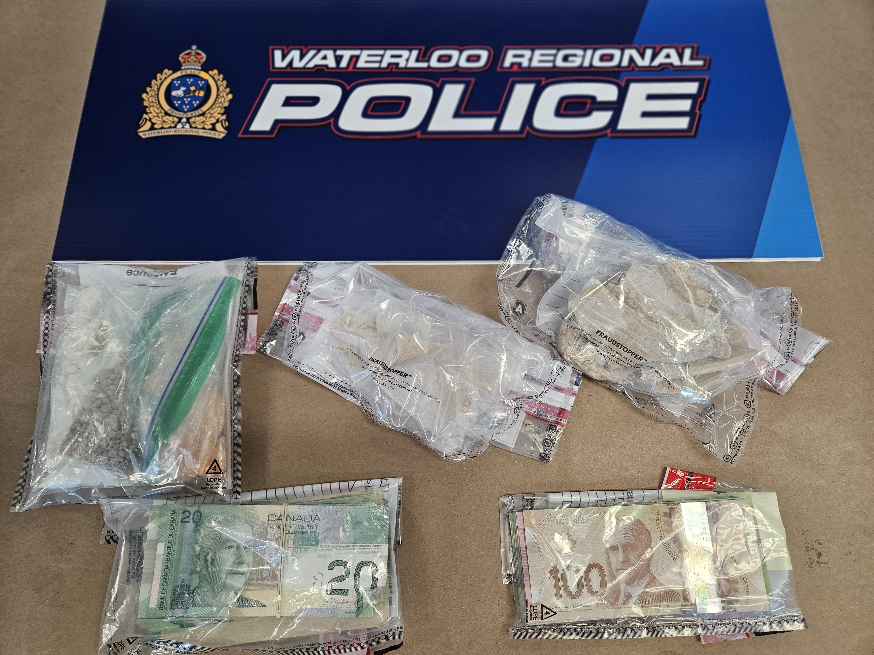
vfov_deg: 58.9
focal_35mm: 23
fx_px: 581
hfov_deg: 73.9
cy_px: 328
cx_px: 437
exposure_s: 1/50
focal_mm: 5.4
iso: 200
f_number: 1.8
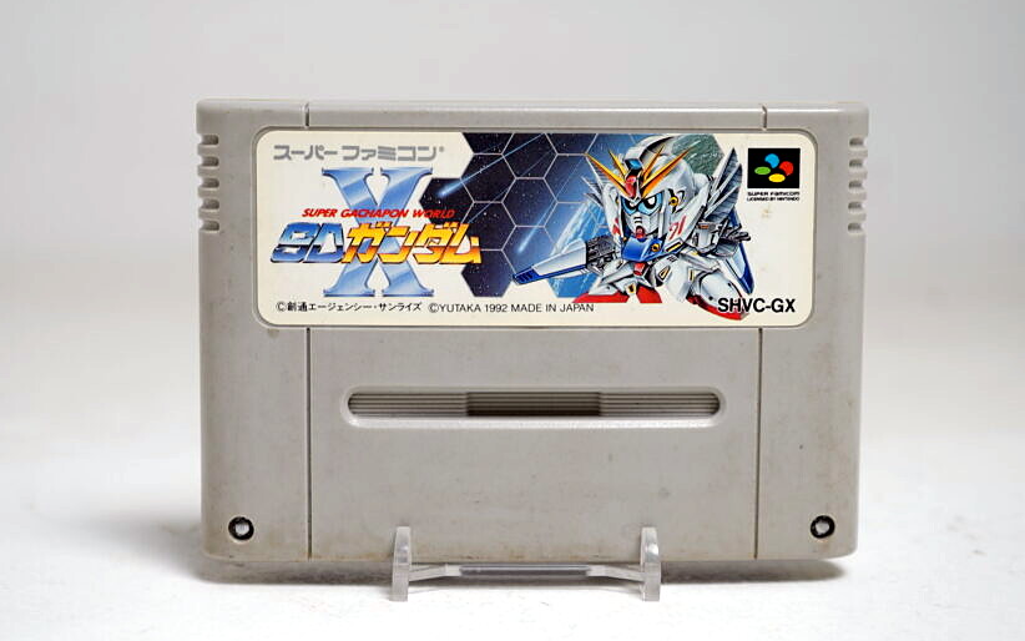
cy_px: 293
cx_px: 519
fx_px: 1704
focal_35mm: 61
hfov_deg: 33.5
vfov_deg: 21.3
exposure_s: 1/8
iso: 64
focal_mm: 41
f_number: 5
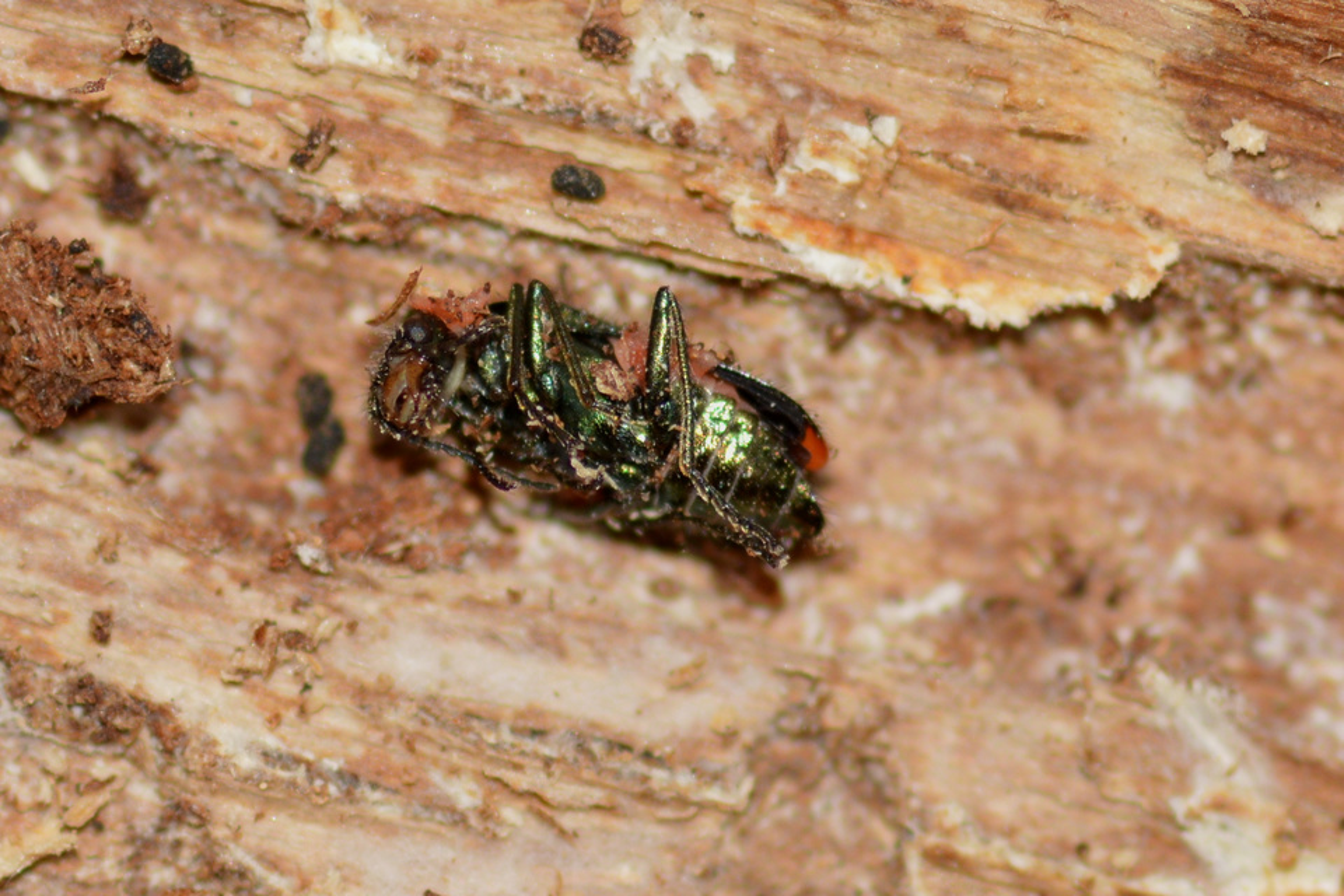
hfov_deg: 13.7
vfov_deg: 9.1
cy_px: 448
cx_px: 672
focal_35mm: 150
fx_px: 5600
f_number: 9
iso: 100
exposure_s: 1/200
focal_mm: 100
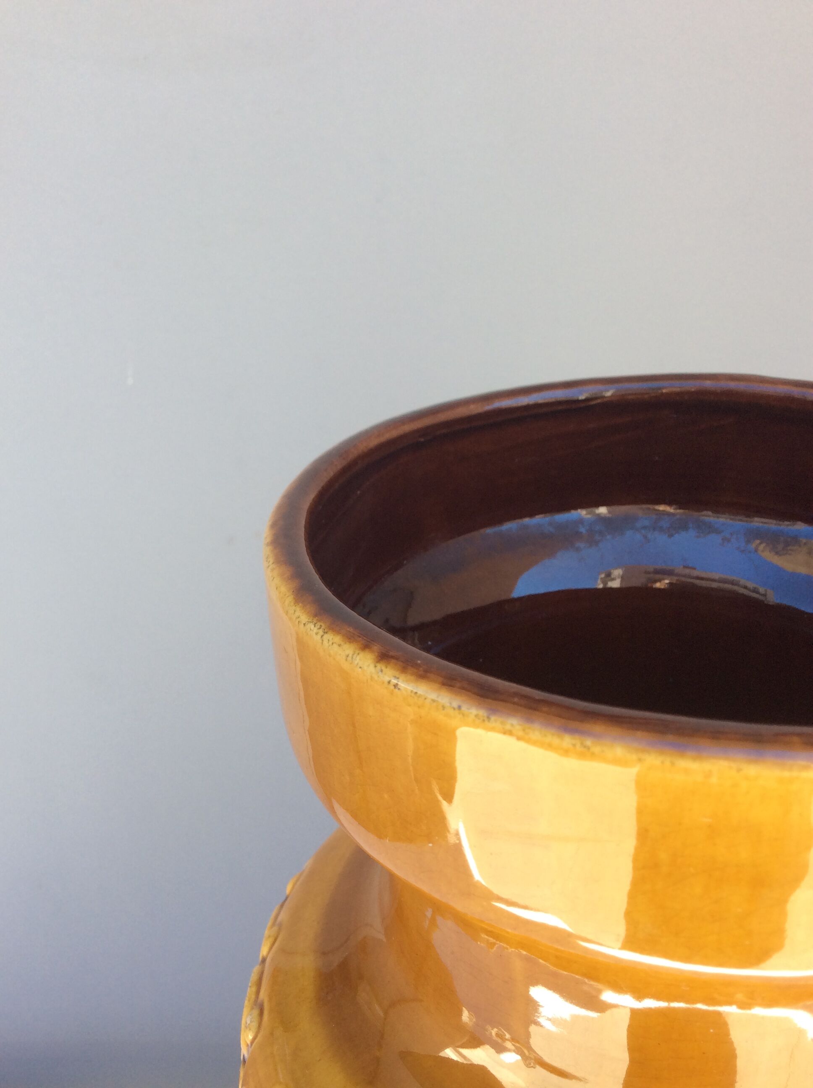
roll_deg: +2.7
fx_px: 1005
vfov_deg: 56.9
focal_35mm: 32
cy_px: 544
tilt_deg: -22.1
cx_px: 406
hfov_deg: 44.1
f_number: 2.4
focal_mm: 3.3
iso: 32
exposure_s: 1/119
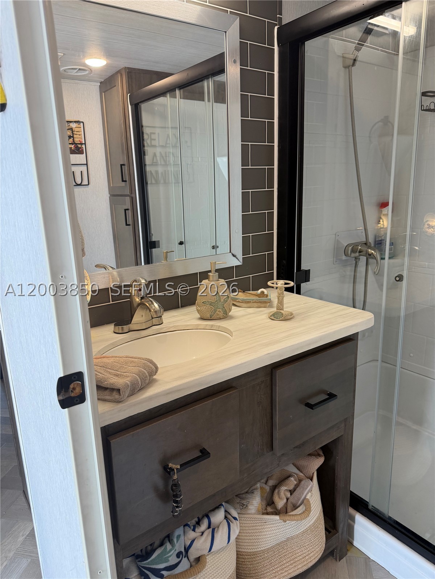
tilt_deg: -14.5
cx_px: 218
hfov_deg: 56.8
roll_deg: +2.3
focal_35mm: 24
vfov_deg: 71.6
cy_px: 290
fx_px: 402
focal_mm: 6.76
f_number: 1.78
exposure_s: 1/120
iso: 160
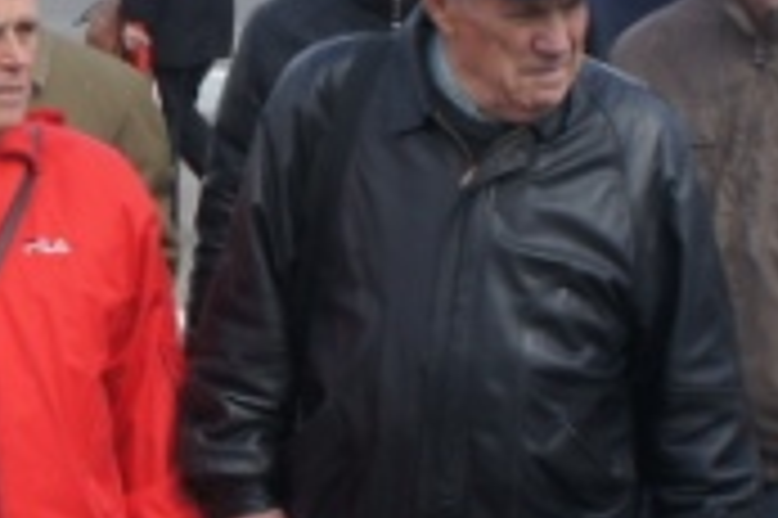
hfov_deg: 12.7
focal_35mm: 160
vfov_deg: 8.6
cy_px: 155
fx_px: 3454
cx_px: 49
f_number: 7.1
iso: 200
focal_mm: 18
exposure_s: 1/250
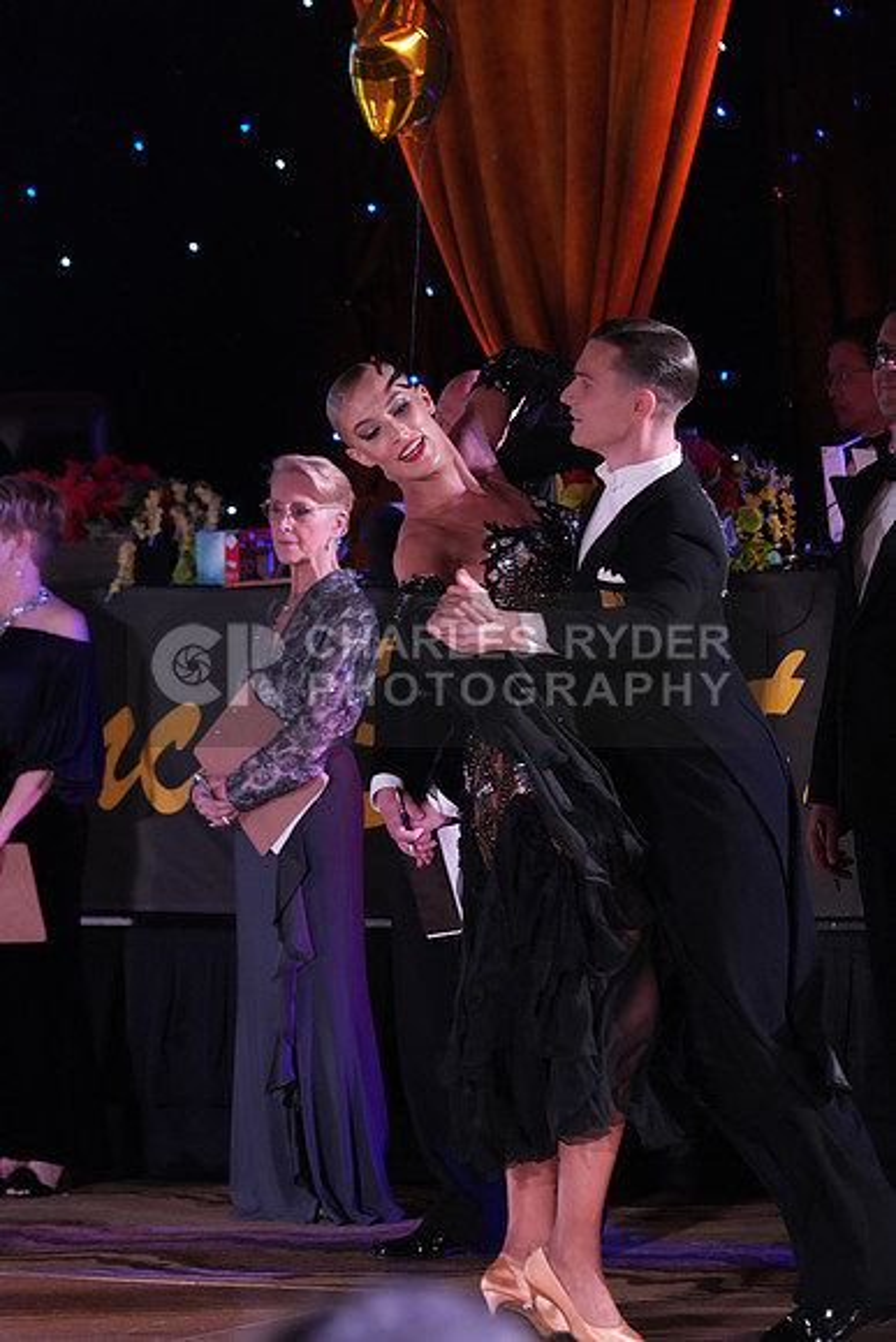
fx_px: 7275
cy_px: 671
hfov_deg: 7.0
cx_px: 448
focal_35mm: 195
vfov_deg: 10.5
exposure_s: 1/320
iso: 5000
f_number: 5.6
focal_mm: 195
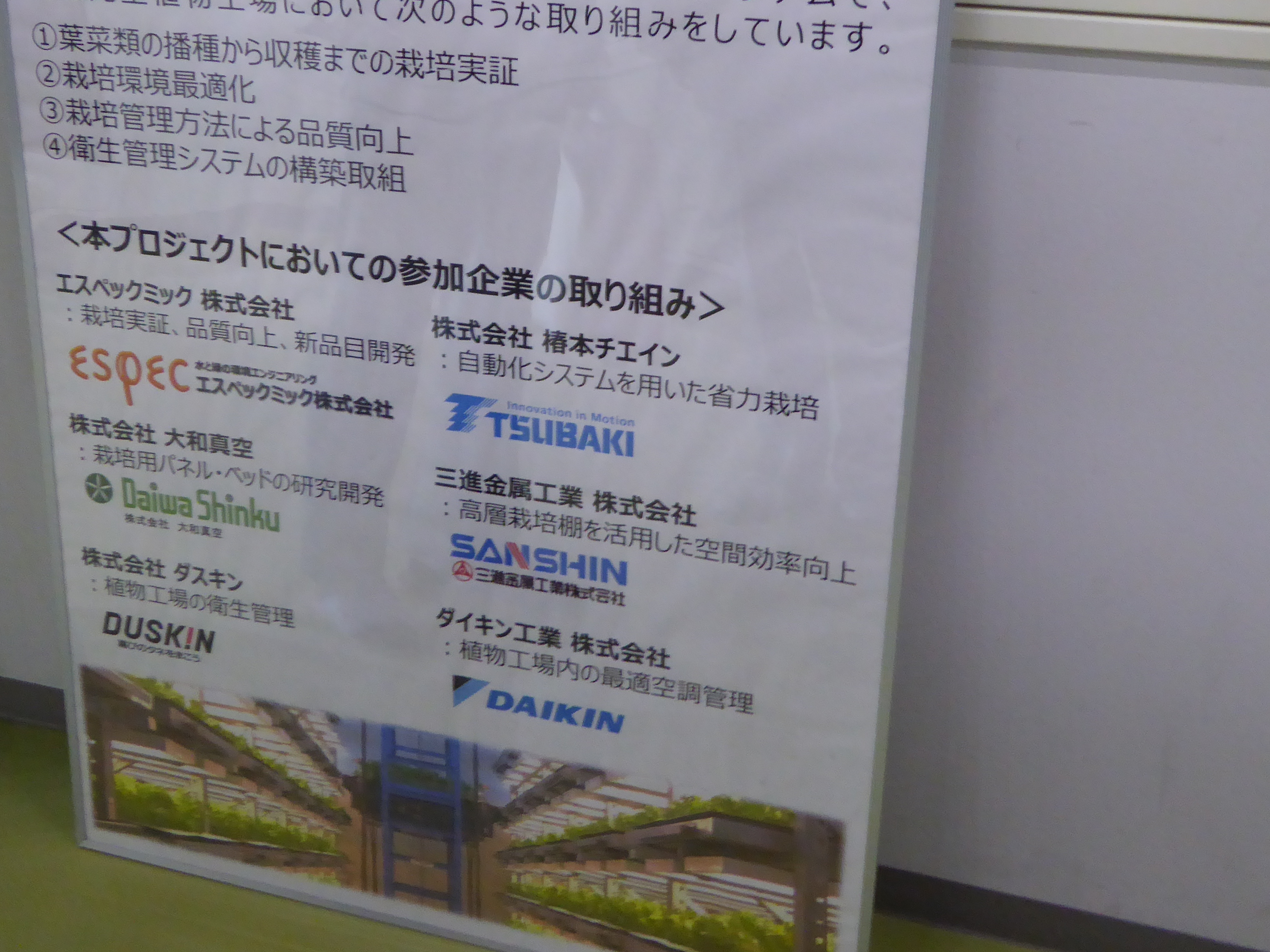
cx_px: 573
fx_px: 1688
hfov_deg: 41.2
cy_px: 340
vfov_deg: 31.3
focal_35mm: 46
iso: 400
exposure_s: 1/30
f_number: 3.5
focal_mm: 5
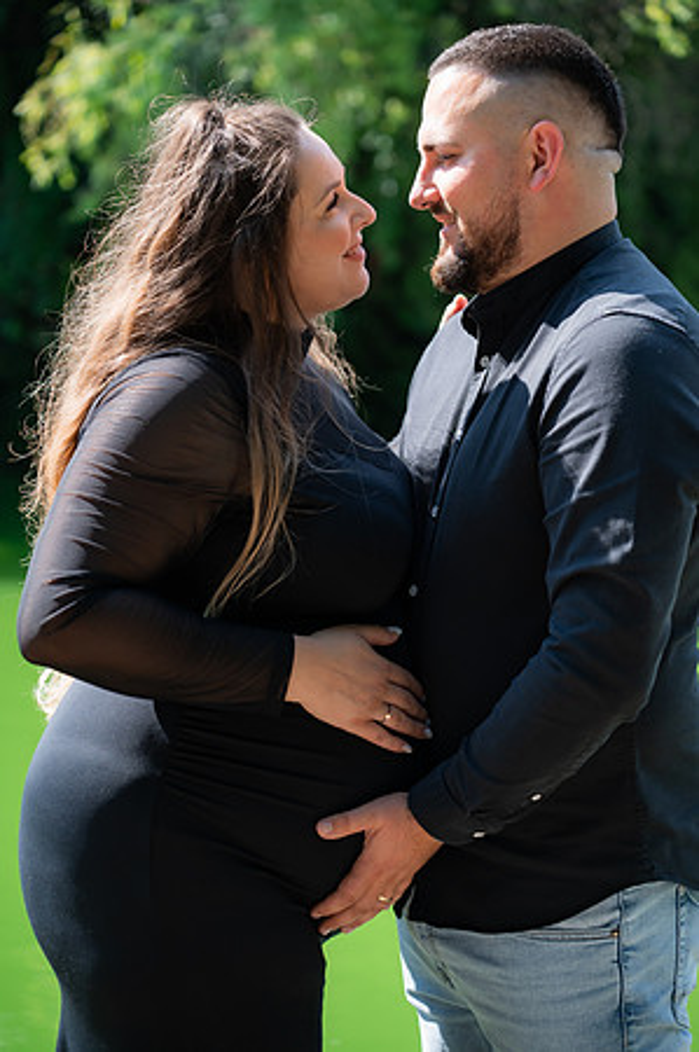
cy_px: 526
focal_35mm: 75
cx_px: 350
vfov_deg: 27.0
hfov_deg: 18.1
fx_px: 2189
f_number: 3.2
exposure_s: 1/1250
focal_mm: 75
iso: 320
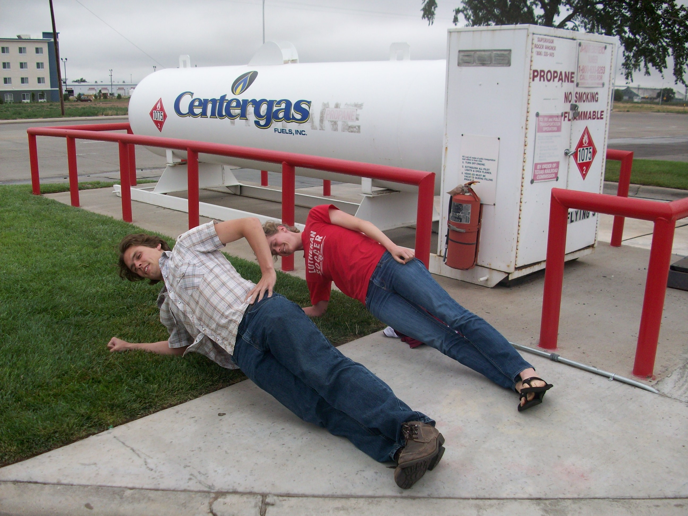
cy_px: 258
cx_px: 344
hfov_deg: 54.0
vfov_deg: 41.8
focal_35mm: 34
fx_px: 676
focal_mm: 5.7
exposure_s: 1/209
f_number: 2.8
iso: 64
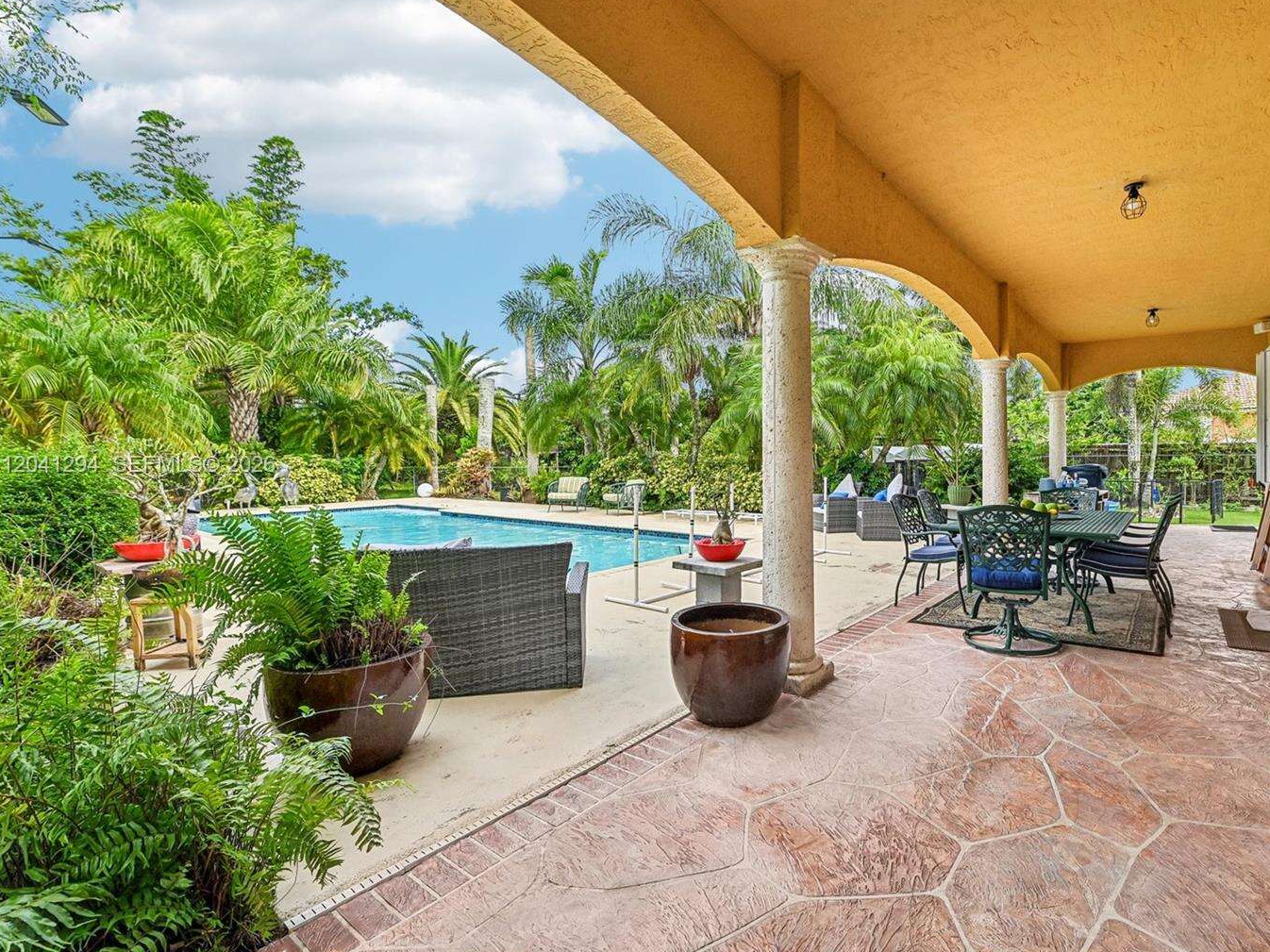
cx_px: 737
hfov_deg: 93.7
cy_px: 466
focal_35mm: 16
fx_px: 587
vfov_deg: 78.1
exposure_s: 1/200
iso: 100
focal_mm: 14
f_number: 6.3
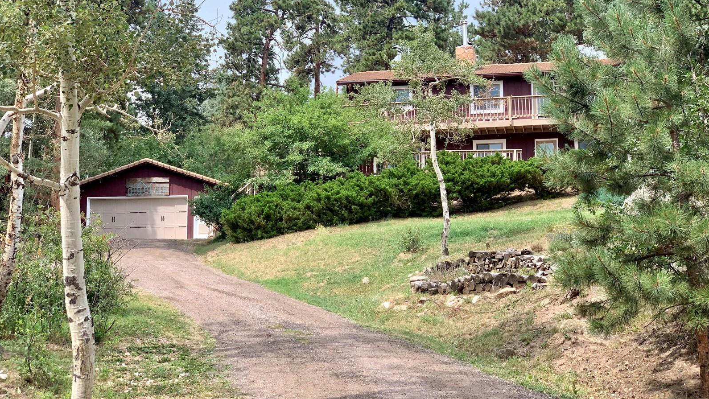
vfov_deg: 21.1
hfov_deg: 36.6
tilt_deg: +9.3
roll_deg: +0.2
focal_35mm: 57
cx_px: 356
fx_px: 1072
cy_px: 202
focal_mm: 6
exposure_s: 1/247
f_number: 2.4
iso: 16
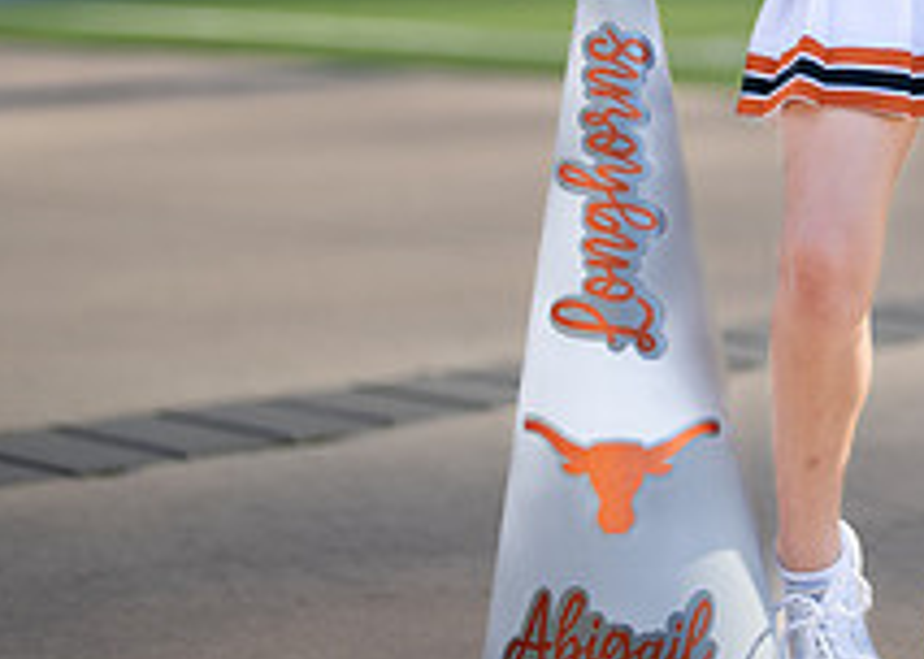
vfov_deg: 9.5
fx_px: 3909
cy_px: -57
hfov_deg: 13.2
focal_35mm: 149
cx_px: 1034
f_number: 1.2
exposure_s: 1/3200
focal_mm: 50
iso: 100
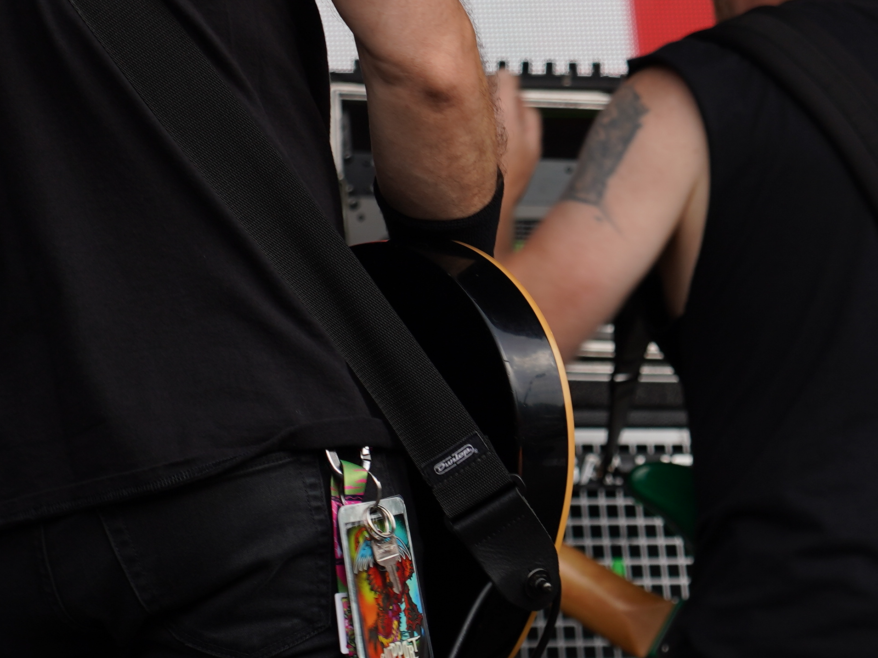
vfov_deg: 4.7
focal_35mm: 317
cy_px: 1
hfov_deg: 6.2
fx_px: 8040
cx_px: 581
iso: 100
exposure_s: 1/200
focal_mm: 105
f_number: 5
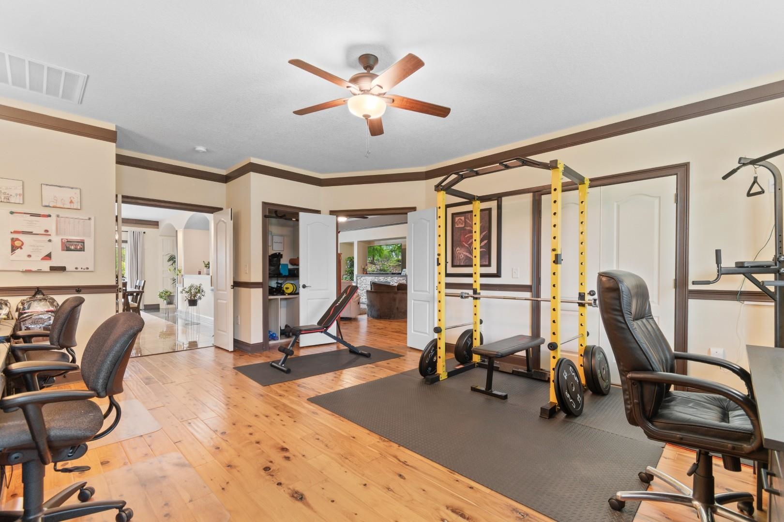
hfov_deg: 100.4
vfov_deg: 77.3
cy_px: 261
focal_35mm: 15
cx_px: 392
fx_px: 327
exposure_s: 3
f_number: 4.5
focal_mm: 10
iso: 100
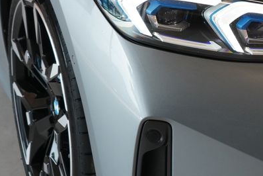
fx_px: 1316
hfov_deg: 11.3
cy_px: 2
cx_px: 239
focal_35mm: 180
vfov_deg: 7.6
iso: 1600
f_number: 5.6
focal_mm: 70
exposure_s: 1/160
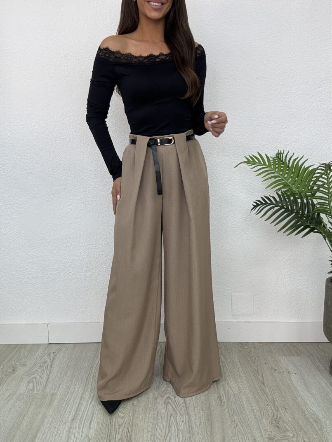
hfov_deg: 46.8
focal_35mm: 30
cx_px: 166
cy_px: 221
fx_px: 384
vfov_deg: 60.0
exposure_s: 1/100
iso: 50
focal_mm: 2.69
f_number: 1.9
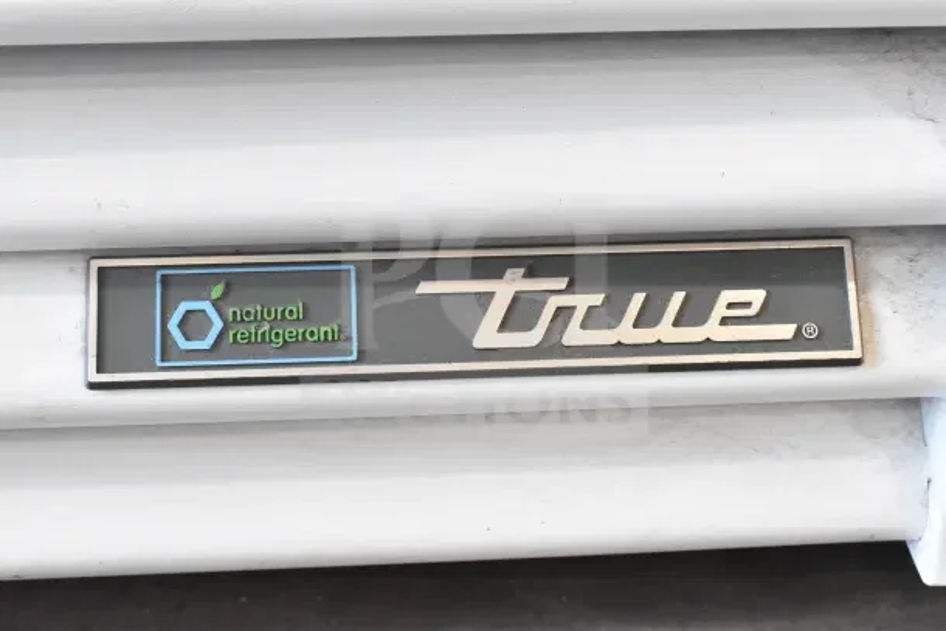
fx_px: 1498
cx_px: 473
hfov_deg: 35.0
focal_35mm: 57
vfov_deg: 23.8
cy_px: 316
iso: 6400
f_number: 9
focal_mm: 38
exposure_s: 1/320
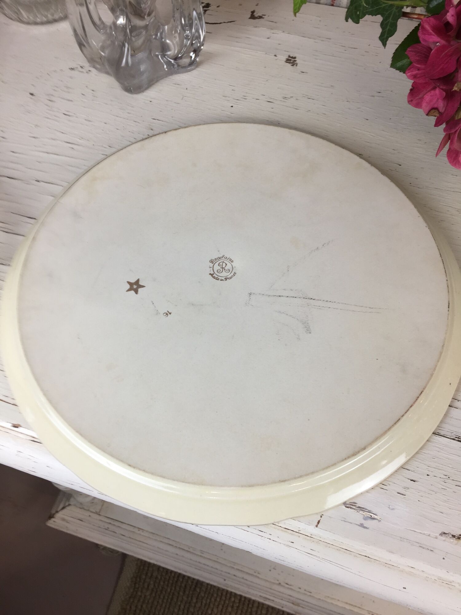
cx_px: 230
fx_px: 515
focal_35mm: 29
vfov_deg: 61.7
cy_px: 308
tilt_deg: -59.4
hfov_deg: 48.2
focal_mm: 4.15
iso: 32
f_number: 2.2
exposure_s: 1/50
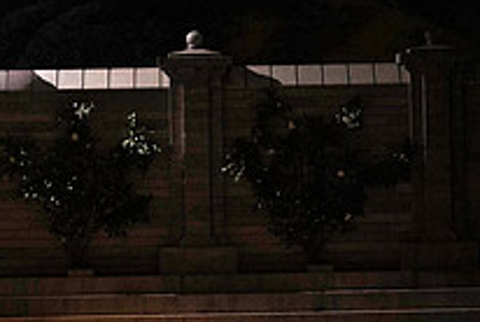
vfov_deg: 7.0
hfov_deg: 10.4
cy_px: 113
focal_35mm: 197
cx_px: 70
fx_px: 2630
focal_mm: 70
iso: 16000
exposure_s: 1/320
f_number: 5
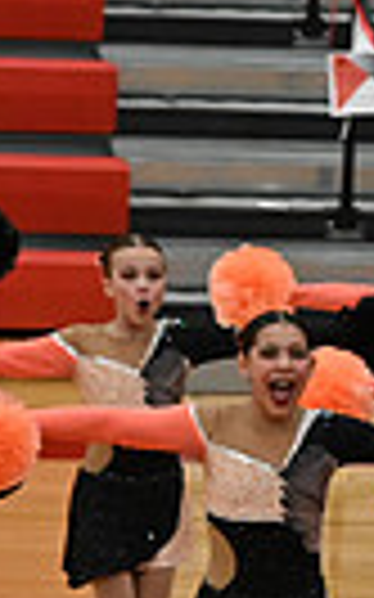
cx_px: 1163
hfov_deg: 2.8
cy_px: 488
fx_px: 7608
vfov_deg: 4.5
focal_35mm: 466
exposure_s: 1/400
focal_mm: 70
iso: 3200
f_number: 4
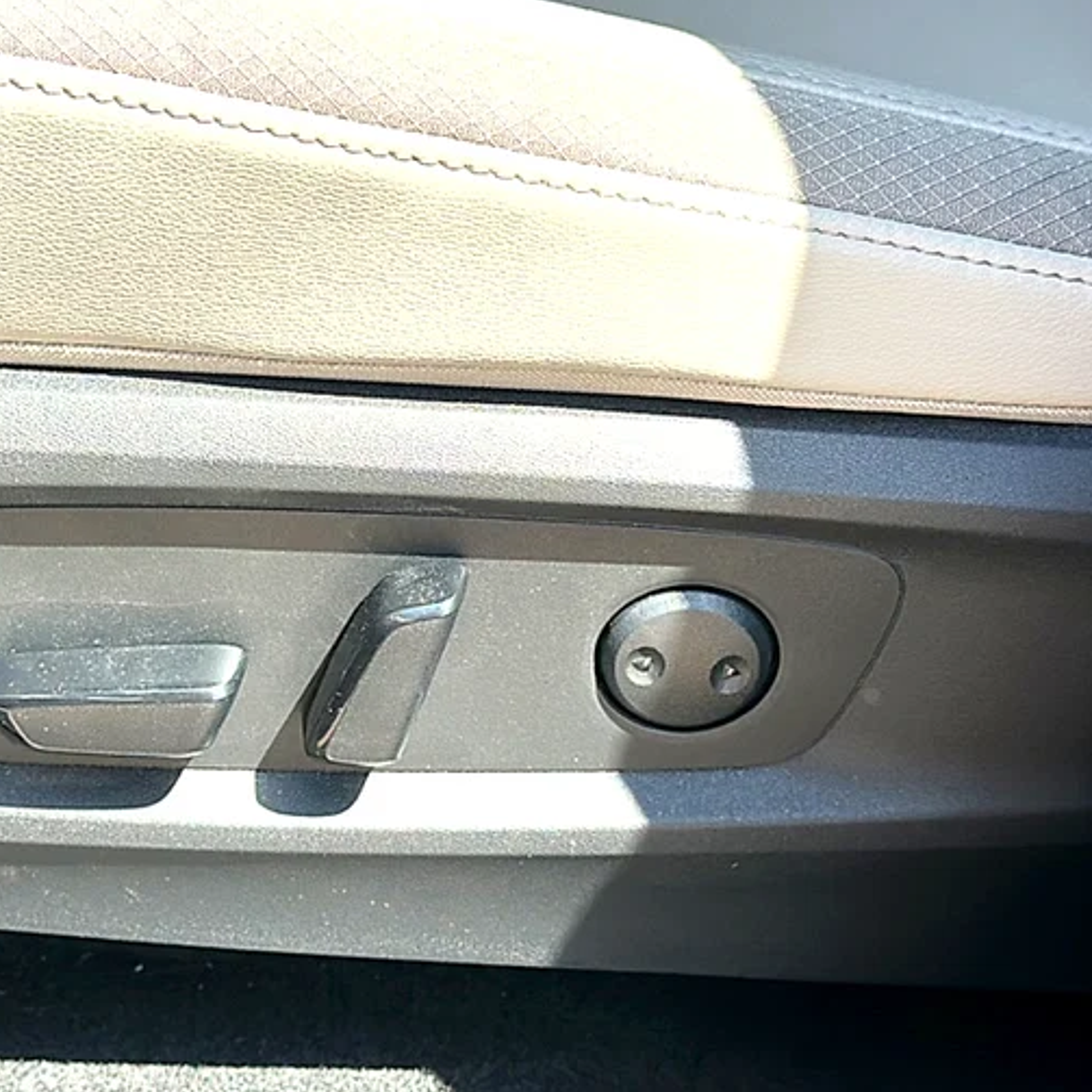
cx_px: 382
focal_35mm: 64
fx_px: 2284
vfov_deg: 26.9
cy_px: 535
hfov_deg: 26.8
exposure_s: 1/904
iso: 64
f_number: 1.78
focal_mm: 6.86
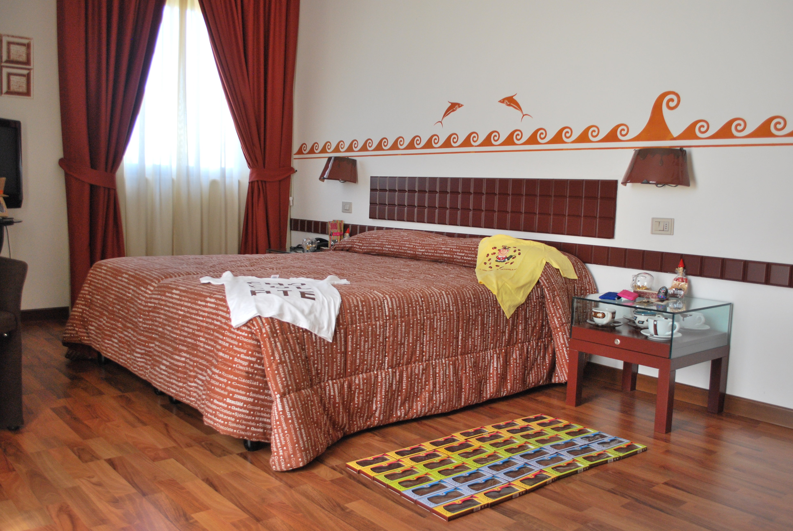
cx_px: 396
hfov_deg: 57.2
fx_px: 728
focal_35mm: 33
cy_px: 266
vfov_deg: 40.1
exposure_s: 1/60
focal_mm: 22
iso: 400
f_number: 4.5
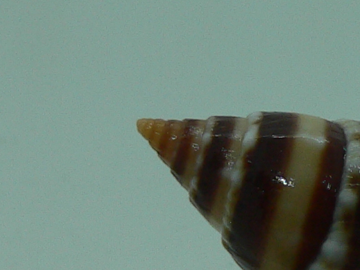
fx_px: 1414
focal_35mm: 136
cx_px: 359
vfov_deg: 10.8
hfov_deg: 14.3
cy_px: 263
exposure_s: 1/80
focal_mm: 4.6
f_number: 2.8
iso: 80
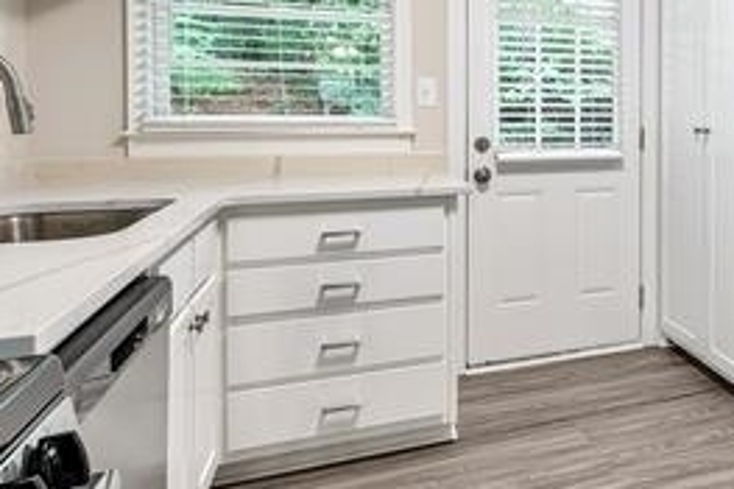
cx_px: 675
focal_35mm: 32
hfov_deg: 51.1
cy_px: 88
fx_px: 652
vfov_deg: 39.2
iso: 100
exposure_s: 1/3
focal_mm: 14
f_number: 8
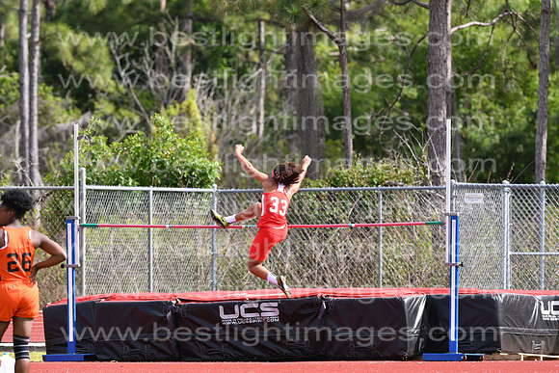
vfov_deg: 3.1
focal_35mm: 450
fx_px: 6989
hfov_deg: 4.6
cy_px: 186
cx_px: 280
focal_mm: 300
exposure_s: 1/320
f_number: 5.6
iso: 100
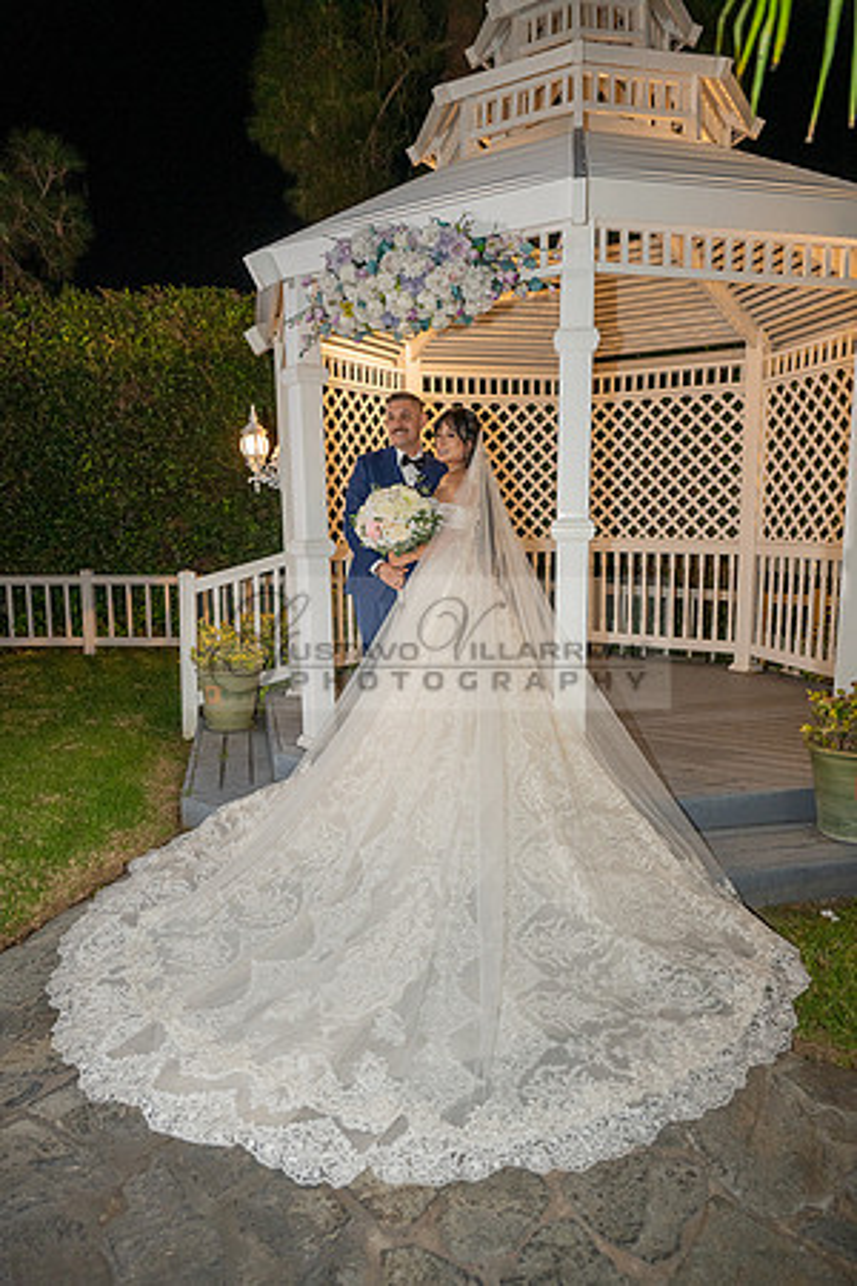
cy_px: 643
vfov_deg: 73.7
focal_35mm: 24
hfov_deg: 53.1
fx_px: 857
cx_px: 428
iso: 1600
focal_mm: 24
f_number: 4
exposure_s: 1/200
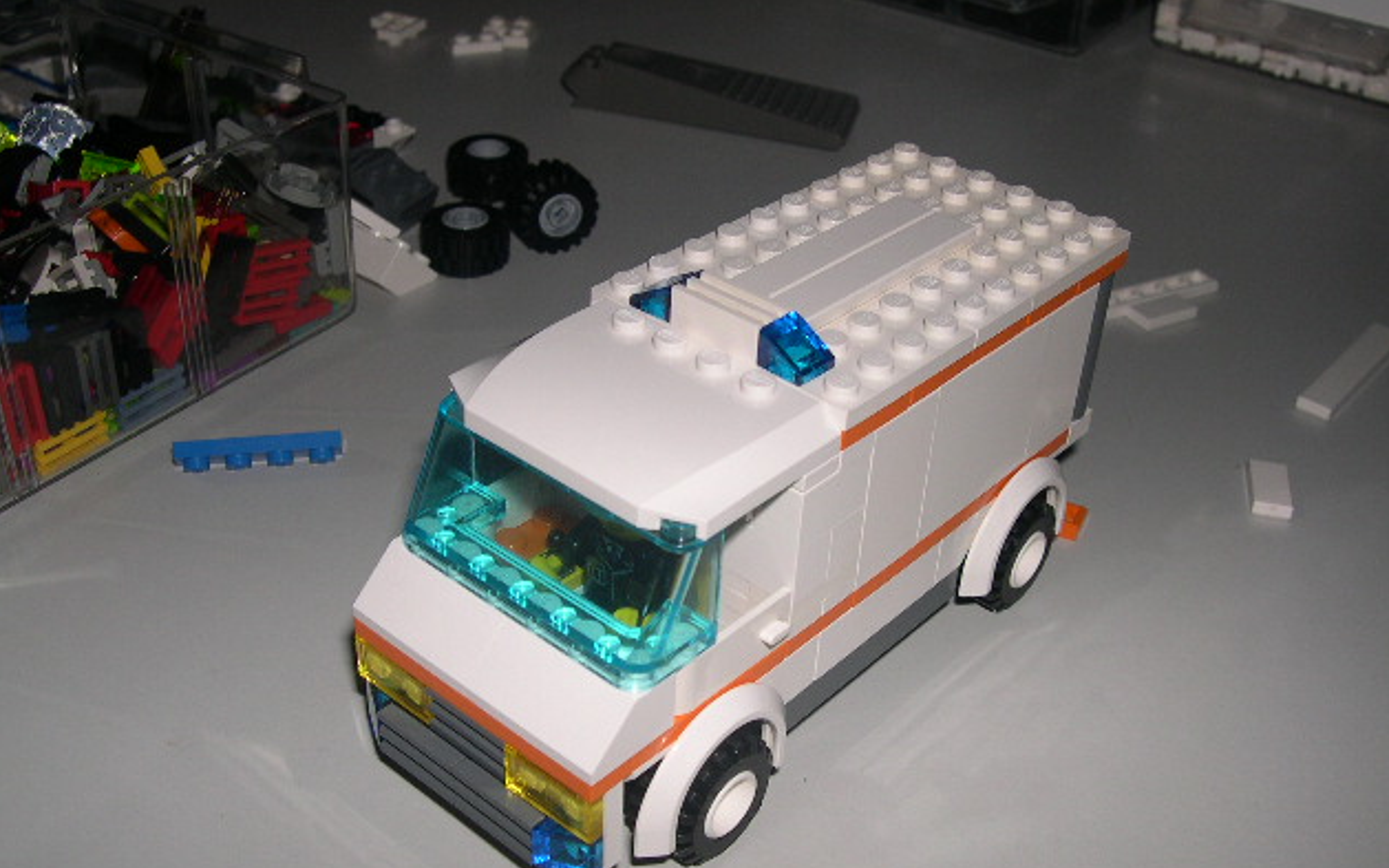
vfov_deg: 31.2
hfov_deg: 48.2
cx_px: 704
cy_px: 475
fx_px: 1552
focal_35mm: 41
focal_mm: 8
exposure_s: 1/60
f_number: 7.6
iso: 100
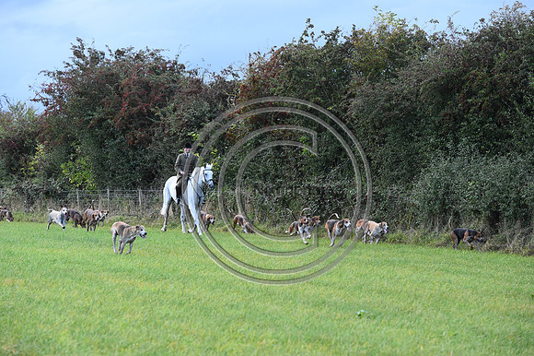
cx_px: 267
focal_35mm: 125
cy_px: 178
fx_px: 1853
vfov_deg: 11.0
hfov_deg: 16.4
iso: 3200
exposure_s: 1/1250
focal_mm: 125
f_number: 5.6
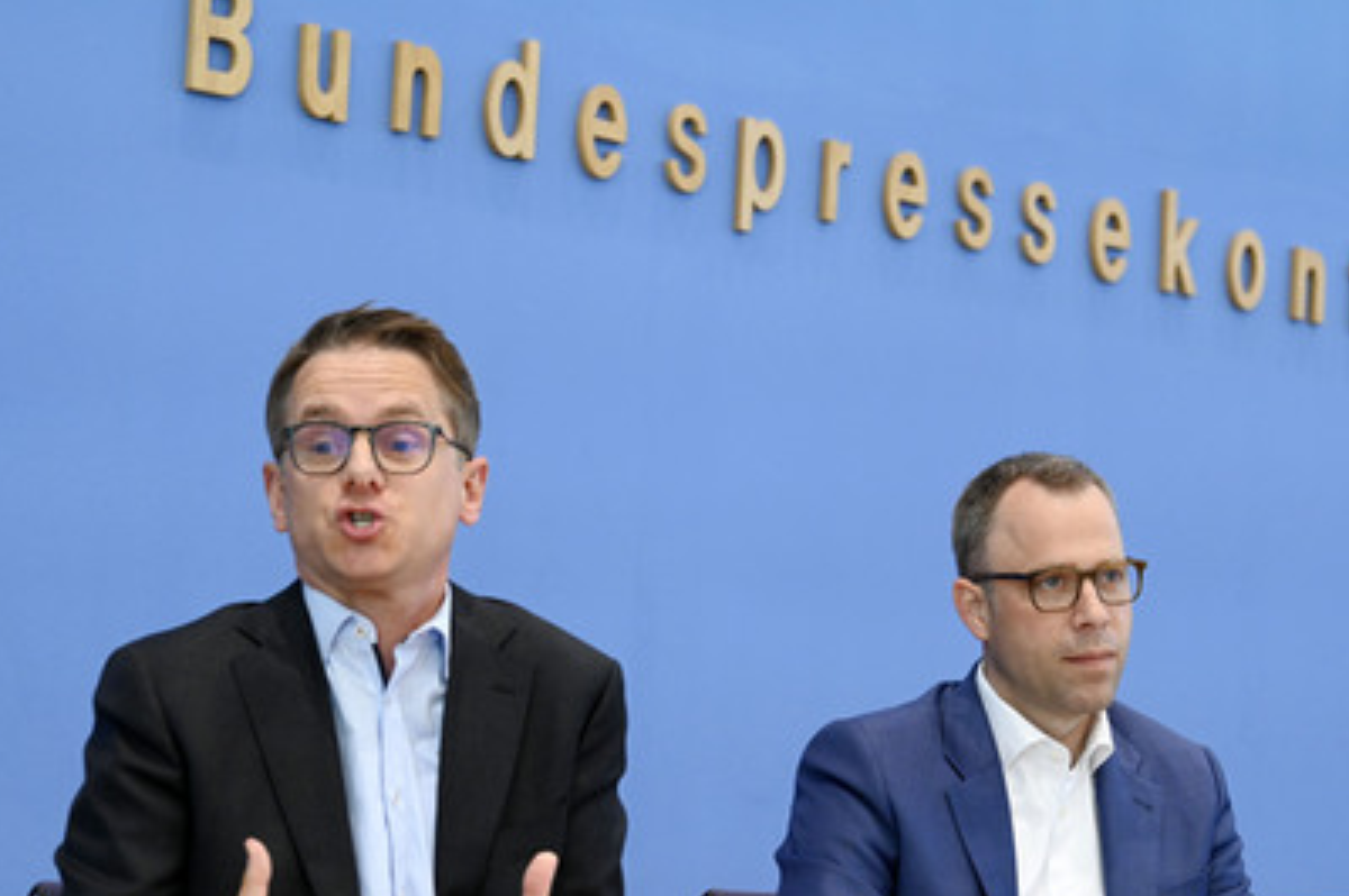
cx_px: 680
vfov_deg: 14.1
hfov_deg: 21.0
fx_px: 3632
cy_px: 448
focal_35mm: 97
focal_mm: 86
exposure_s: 1/640
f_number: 5.6
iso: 3200
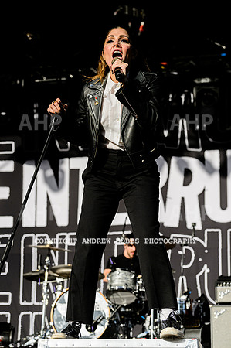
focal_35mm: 70
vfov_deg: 28.9
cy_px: 174
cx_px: 116
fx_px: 675
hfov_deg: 19.4
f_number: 4.5
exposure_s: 1/8000
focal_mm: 70
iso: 200
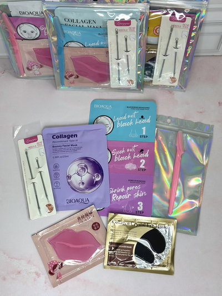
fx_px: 410
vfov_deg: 39.6
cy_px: 148
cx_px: 111
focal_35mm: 48
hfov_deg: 30.3
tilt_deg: -74.7
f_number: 1.78
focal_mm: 6.86
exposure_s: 1/152
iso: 80
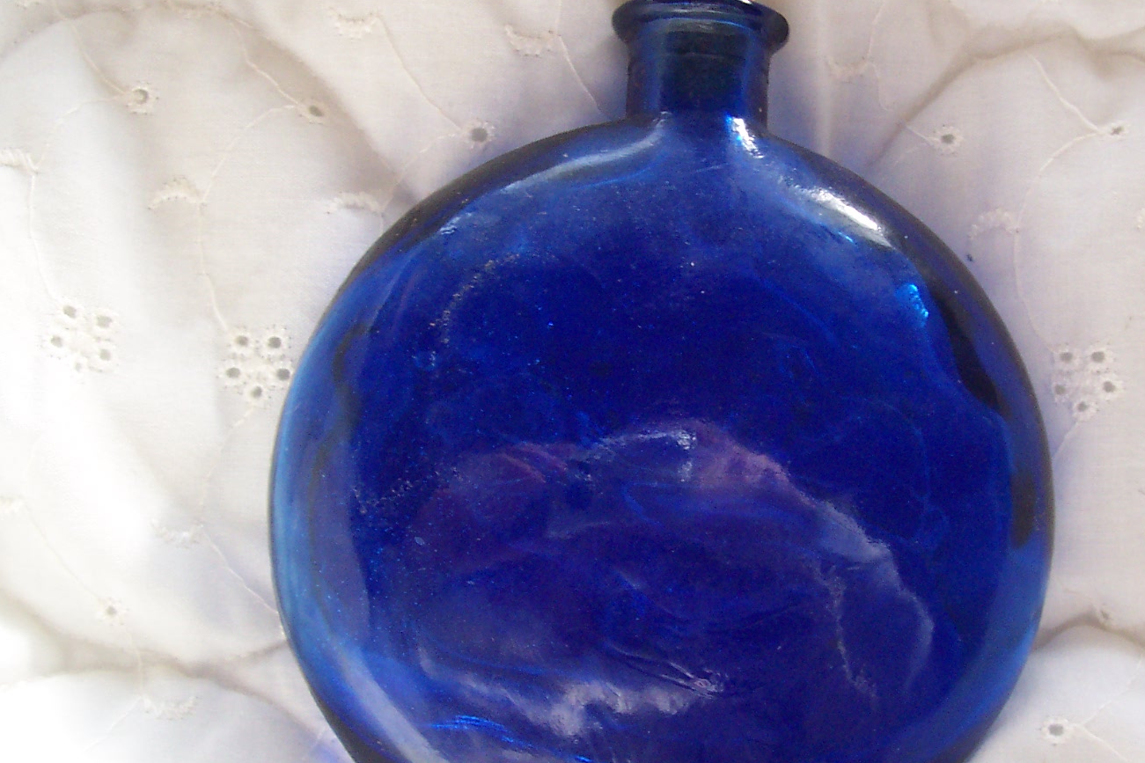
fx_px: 1558
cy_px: 384
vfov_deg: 27.5
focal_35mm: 49
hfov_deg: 40.1
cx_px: 700
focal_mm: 5.6
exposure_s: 1/30
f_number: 2.8
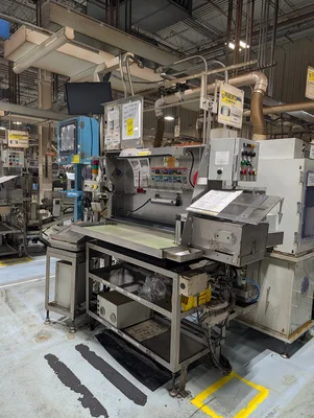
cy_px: 209
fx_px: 290
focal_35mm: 24
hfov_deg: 56.9
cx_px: 157
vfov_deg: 71.5
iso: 334
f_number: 1.68
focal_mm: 6.9
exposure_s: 1/446
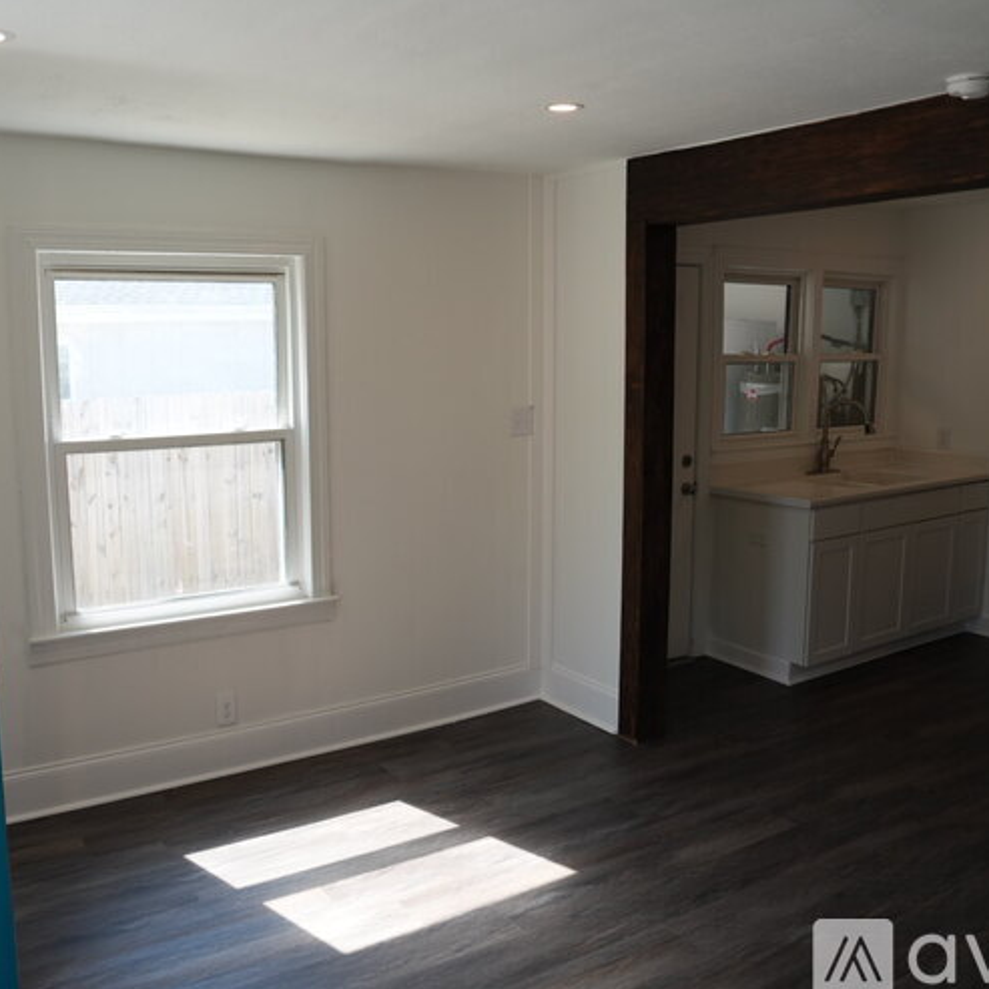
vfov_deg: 52.5
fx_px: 1002
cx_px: 387
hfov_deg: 52.1
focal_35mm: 31
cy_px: 498
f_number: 4
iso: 500
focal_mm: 24
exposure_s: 1/160
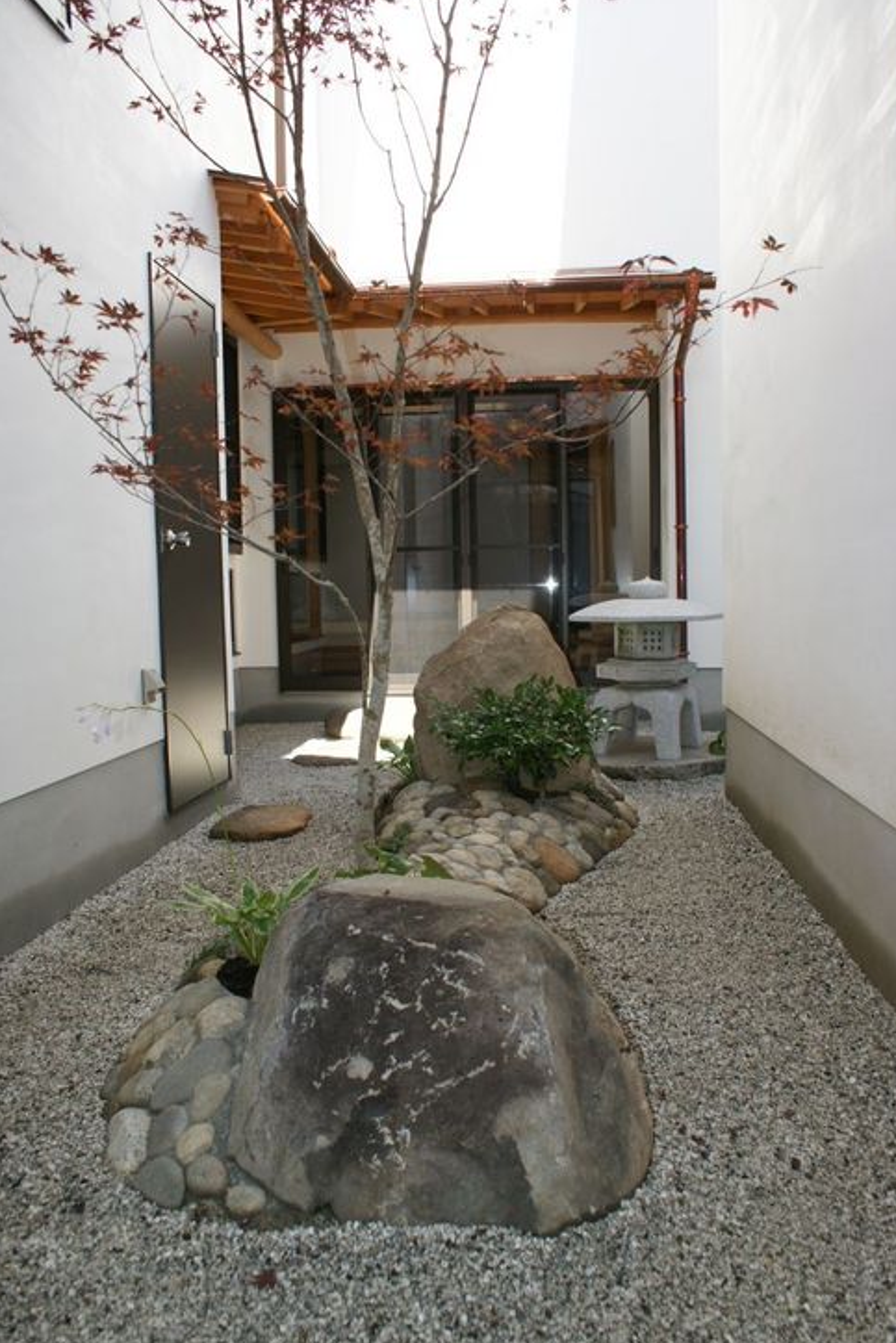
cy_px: 686
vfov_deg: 65.5
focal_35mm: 28
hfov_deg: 46.4
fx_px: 1045
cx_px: 455
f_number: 4.5
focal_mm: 18
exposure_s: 1/160
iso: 100
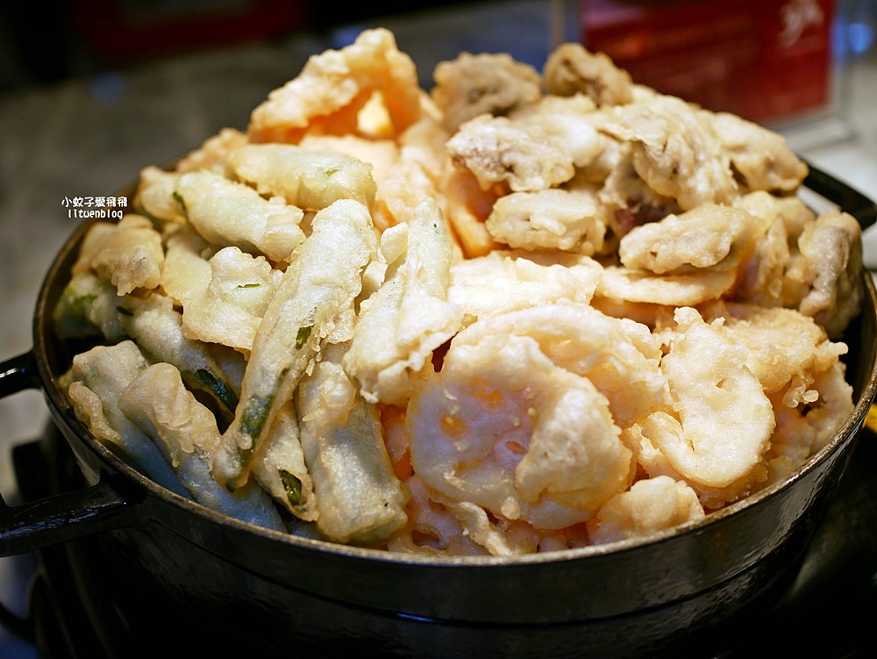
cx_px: 438
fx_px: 1267
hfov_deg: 38.2
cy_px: 330
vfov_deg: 29.1
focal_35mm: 50
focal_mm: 25
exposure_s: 1/500
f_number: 2.2
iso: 200
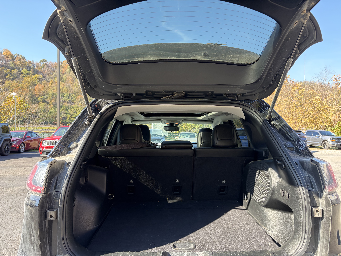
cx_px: 170
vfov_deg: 53.1
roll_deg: -0.2
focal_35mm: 26
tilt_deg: +1.1
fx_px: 256
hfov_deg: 67.3
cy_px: 128
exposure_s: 1/328
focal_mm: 5.96
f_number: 1.6
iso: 50
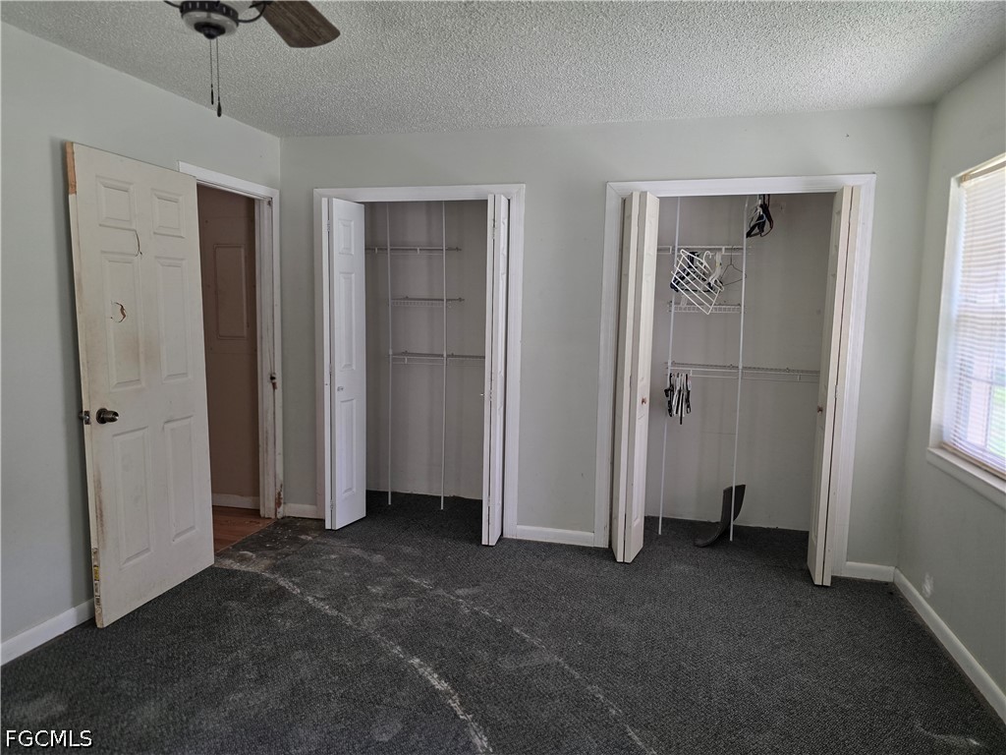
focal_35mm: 23
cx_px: 503
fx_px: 668
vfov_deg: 58.9
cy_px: 378
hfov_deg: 73.9
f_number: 1.7
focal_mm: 6.3
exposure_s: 1/180
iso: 250
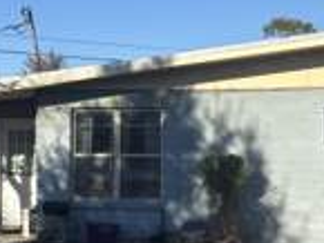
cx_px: 116
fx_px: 806
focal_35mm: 86
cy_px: 108
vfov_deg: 17.2
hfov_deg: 22.7
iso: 50
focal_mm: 5.96
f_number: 1.6
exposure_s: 1/3937
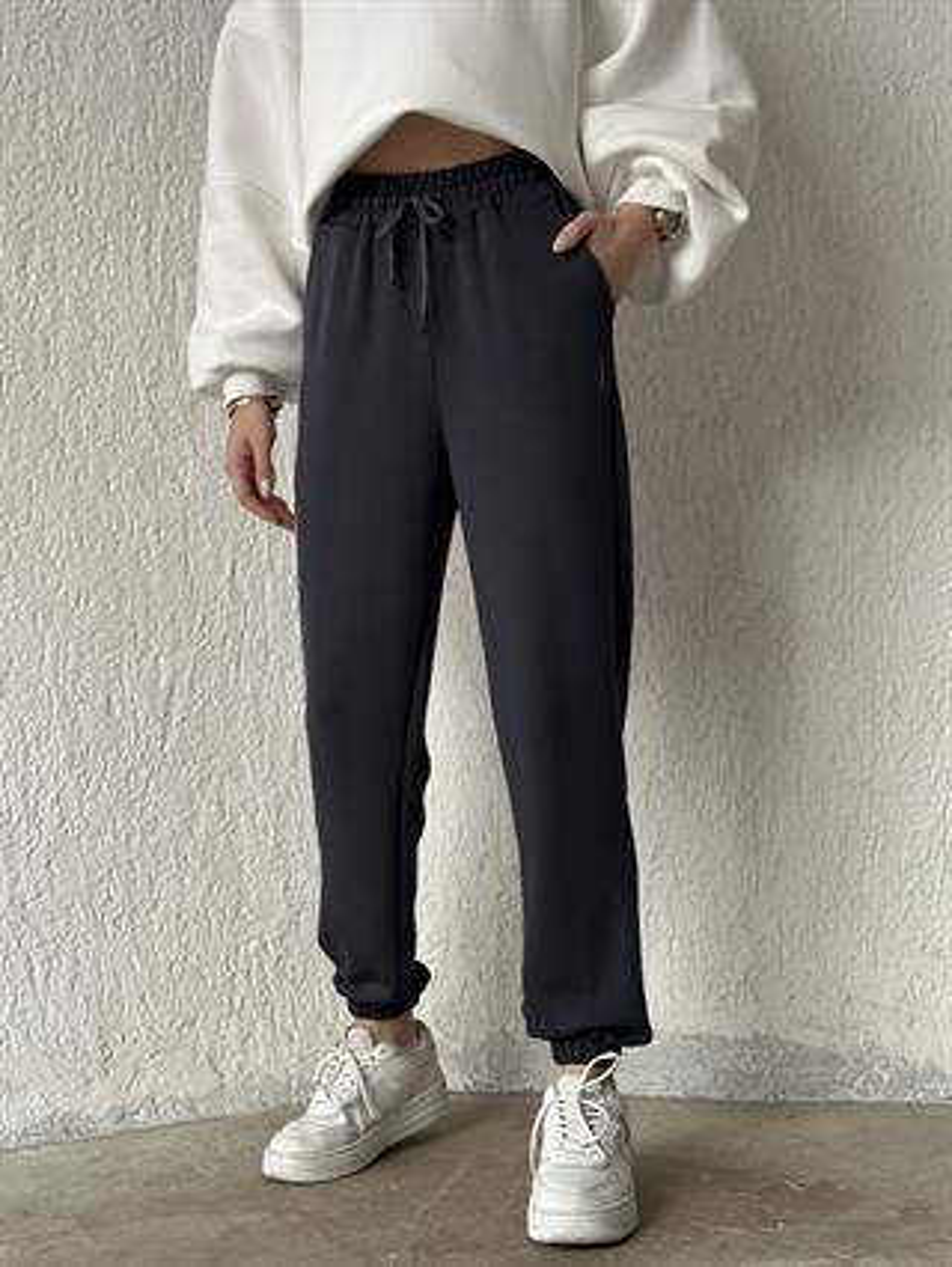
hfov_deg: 30.3
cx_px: 476
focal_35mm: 48
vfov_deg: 39.6
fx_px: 1758
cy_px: 634
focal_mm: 6.86
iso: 250
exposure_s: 1/60
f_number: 1.78
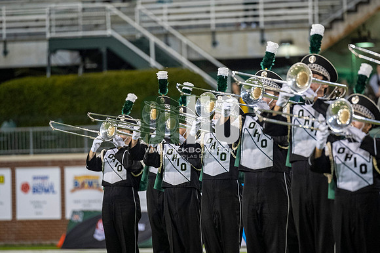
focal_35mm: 300
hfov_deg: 6.9
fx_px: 3165
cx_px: 190
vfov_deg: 4.6
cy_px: 126
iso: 1250
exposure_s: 1/500
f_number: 2.8
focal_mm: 200
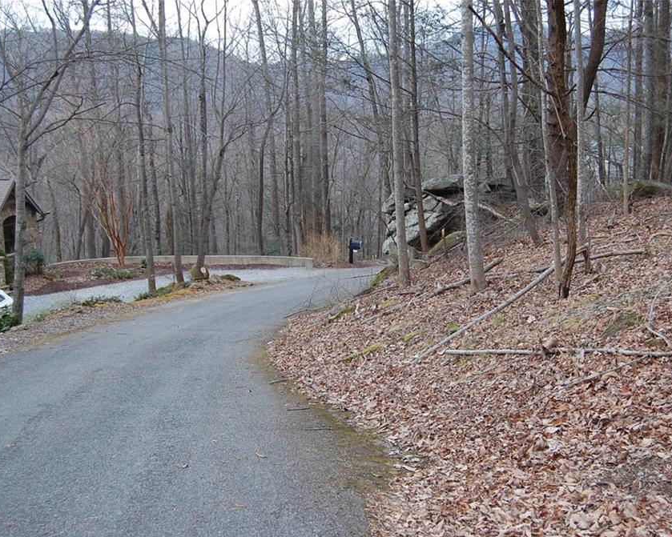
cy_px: 271
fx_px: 955
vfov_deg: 31.4
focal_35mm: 48
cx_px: 389
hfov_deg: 38.7
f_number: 5
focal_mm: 28
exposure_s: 1/100
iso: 400
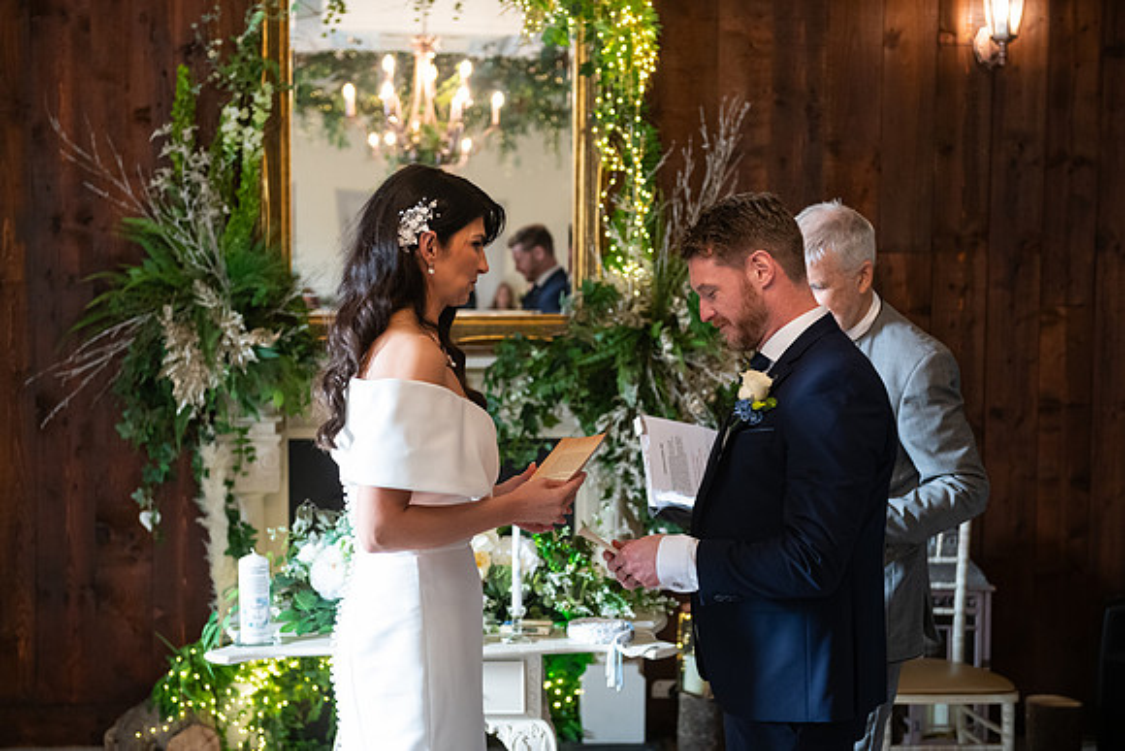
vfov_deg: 23.4
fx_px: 1813
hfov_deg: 34.5
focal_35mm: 58
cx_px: 562
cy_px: 376
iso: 1250
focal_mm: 58
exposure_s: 1/160
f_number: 3.5
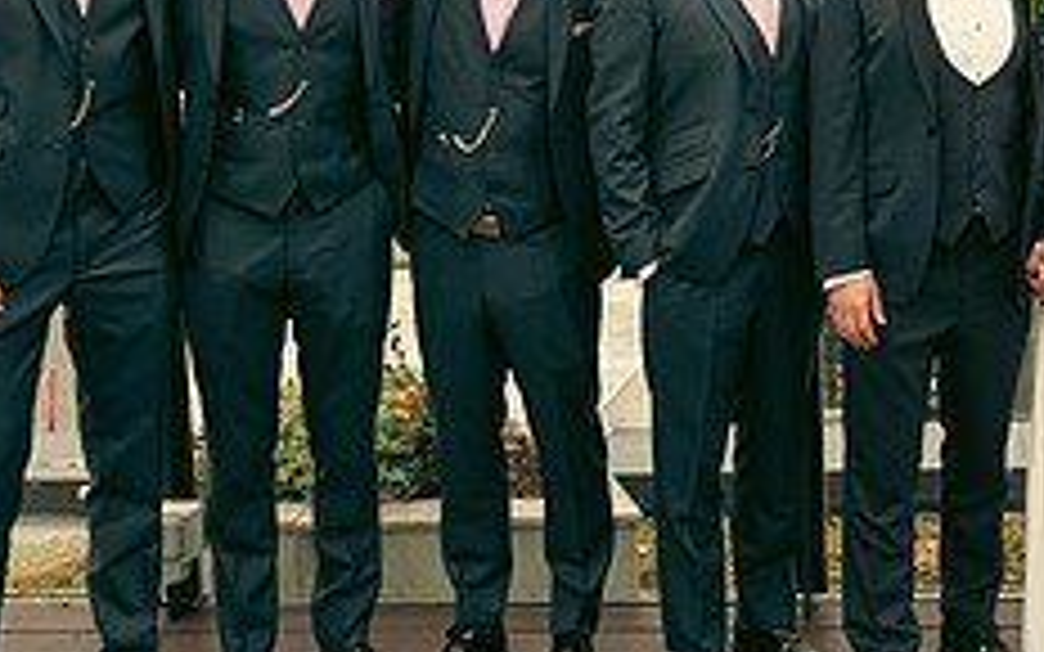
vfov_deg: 18.5
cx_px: 968
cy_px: 47
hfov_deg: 28.5
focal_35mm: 69
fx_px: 1963
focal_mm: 26
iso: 320
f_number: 6.3
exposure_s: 1/250
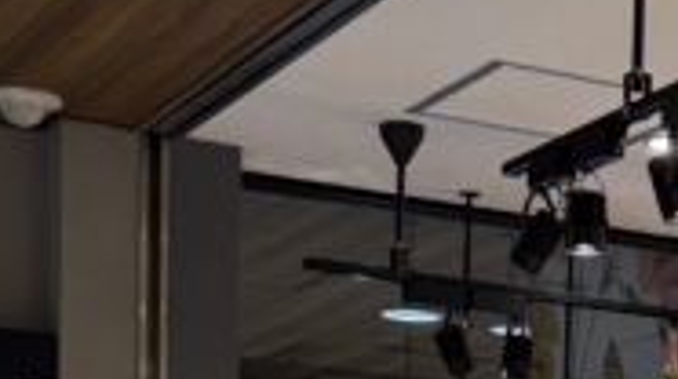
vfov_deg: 7.4
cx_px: 833
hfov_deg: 14.2
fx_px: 2639
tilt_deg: -5.1
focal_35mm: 147
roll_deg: -1.6
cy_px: 1064
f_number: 1.6
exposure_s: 1/100
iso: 80
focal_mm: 5.96
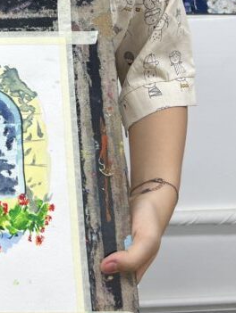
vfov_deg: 24.0
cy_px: -61
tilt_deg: -8.7
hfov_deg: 19.0
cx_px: -38
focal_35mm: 74
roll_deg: +2.1
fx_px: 671
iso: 32
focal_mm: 5.7
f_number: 1.5
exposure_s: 1/114
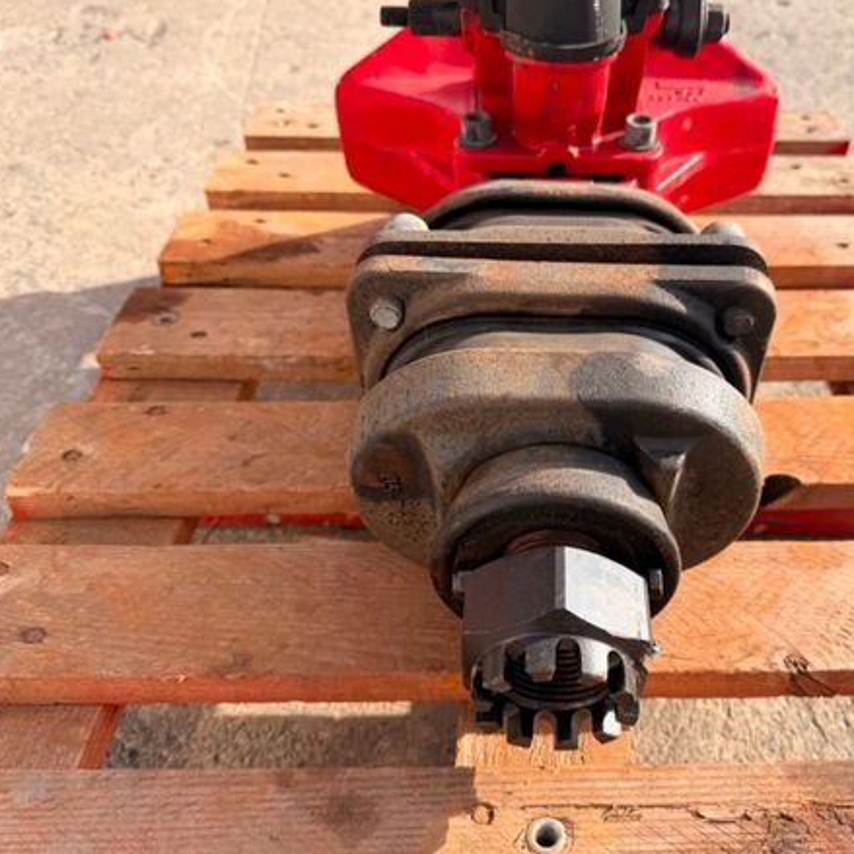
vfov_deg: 55.6
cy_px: 420
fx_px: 809
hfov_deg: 55.1
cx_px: 523
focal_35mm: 29
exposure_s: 1/1727
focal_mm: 6.76
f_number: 1.78
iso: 80
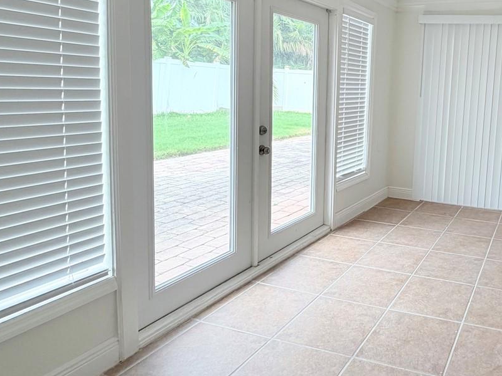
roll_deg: -4.0
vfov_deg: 49.0
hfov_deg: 55.7
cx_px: 444
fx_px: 406
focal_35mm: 28
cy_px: 130
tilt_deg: -5.9
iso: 50
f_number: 2.2
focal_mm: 2.22
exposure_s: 1/121
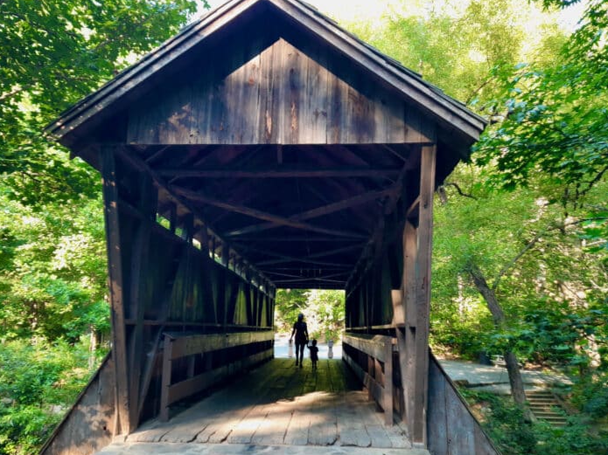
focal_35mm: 29
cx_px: 288
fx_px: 509
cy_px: 238
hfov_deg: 61.6
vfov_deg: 48.2
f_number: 1.8
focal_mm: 5.23
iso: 64
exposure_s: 1/60
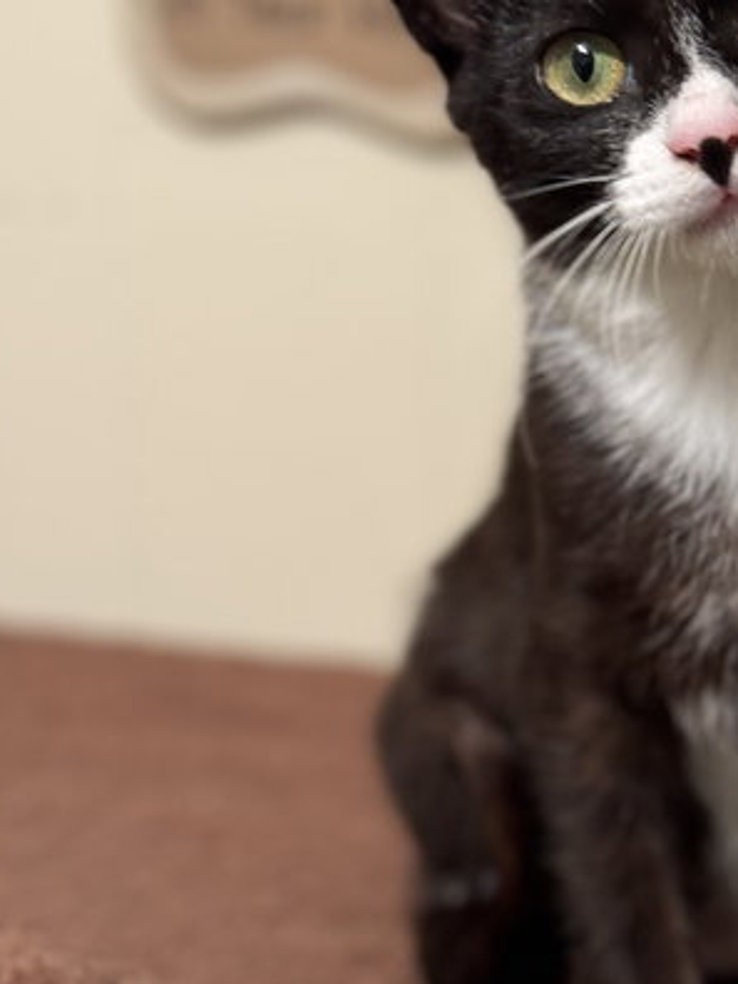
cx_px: 678
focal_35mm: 97
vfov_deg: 20.2
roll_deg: +1.0
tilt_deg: -16.6
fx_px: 2757
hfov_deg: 15.1
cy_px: 517
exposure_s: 1/40
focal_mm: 6.76
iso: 200
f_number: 1.78
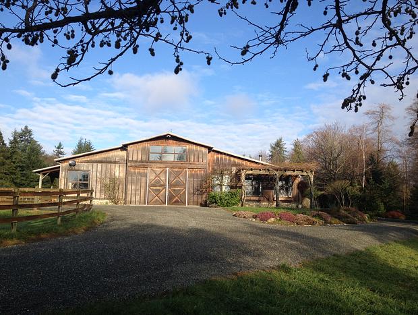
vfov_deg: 40.8
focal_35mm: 35
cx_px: 209
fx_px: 423
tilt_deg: +5.0
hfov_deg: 52.6
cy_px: 158
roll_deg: -2.3
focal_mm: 4.28
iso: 50
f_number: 2.4
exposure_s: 1/1082
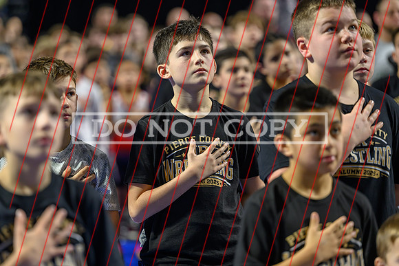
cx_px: 176
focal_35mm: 173
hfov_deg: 11.8
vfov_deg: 7.9
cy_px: 124
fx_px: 1922
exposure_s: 1/400
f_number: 2.8
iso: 1400
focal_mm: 150
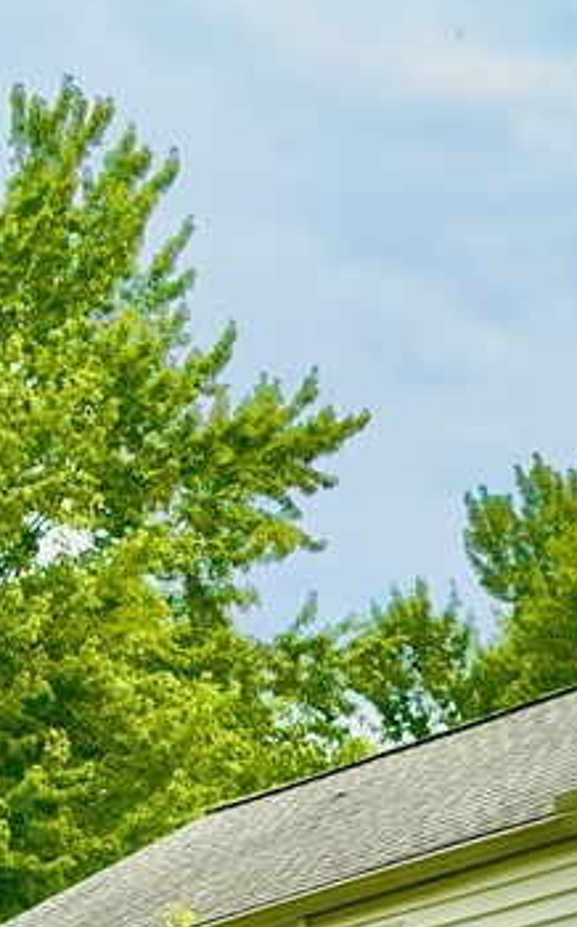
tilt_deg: +9.7
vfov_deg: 13.8
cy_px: 934
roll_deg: +1.2
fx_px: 3758
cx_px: 1038
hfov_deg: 8.4
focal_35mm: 149
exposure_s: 1/4587
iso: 64
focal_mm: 6.76
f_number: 1.78
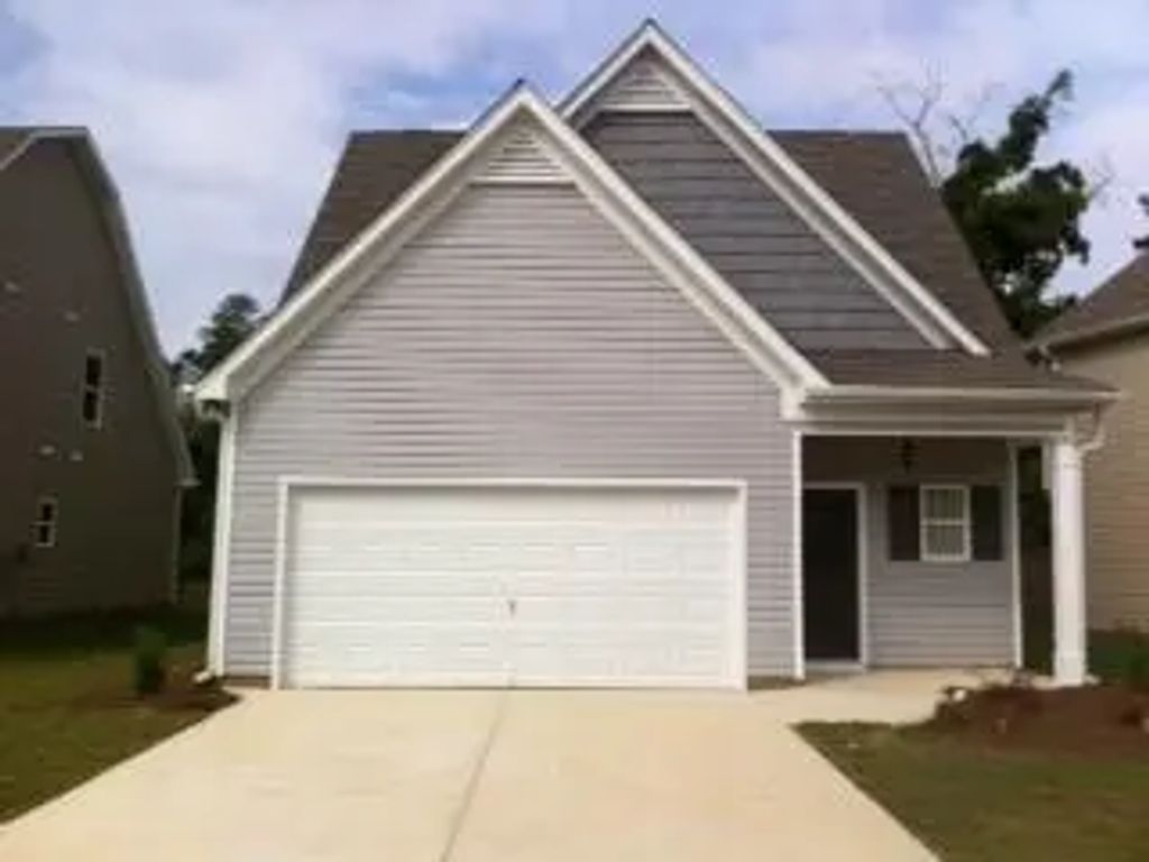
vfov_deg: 40.7
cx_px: 574
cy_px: 431
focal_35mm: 35
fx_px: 1162
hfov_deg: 52.6
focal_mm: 3.85
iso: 80
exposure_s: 1/2514
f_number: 2.8
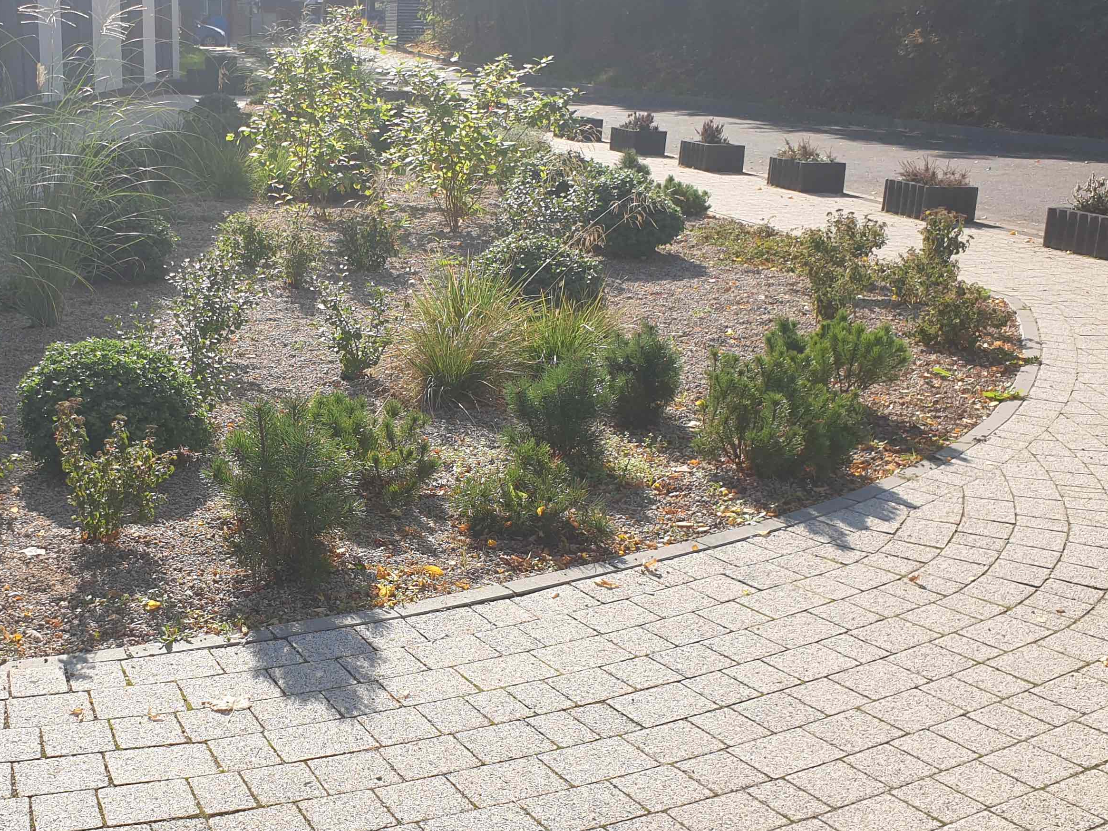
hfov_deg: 41.2
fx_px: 1440
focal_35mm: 45
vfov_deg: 32.2
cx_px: 314
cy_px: 459
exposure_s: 1/1079
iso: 50
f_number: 2.4
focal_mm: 4.3
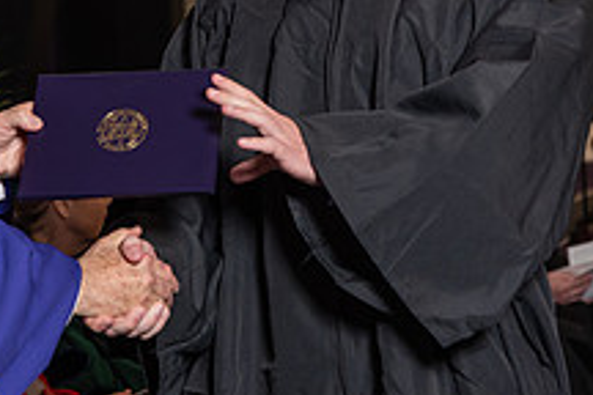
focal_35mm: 209
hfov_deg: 9.8
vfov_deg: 6.6
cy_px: 1
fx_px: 3442
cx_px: 140
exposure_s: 1/200
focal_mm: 78
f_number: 5
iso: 1000
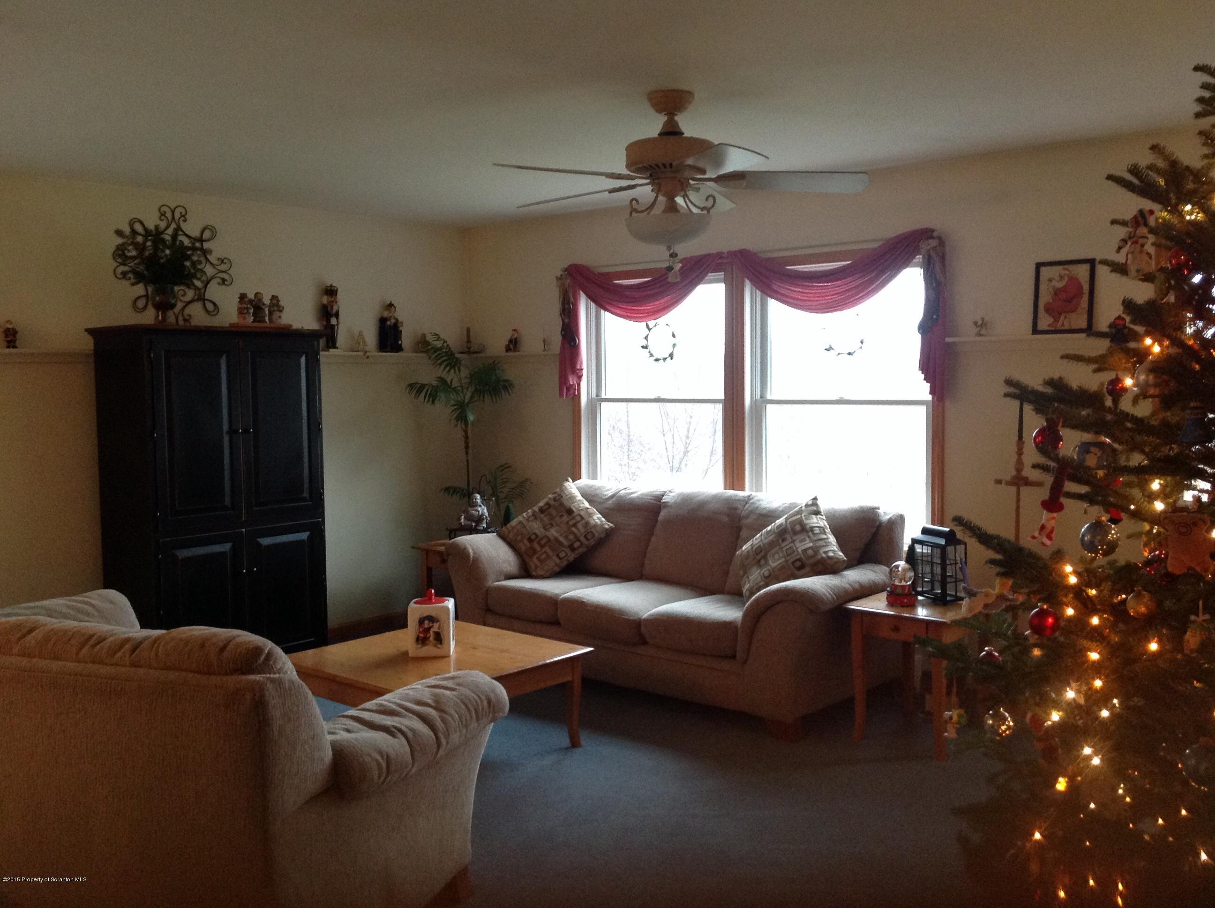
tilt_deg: -4.0
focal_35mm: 35
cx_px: 608
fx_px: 1227
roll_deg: +0.7
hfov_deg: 52.7
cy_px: 454
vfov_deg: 40.6
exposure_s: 1/15
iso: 250
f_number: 2.4
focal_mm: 4.28
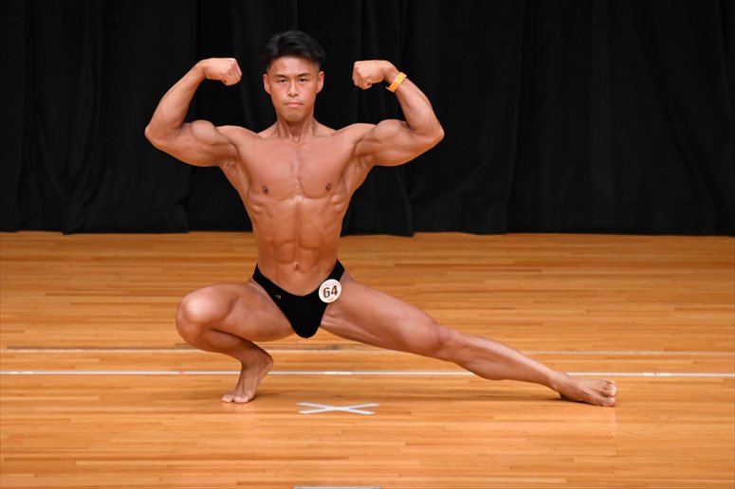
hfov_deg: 5.5
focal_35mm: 375
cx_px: 368
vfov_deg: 3.7
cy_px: 244
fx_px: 7653
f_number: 5.6
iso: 3200
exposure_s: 1/400
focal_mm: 250
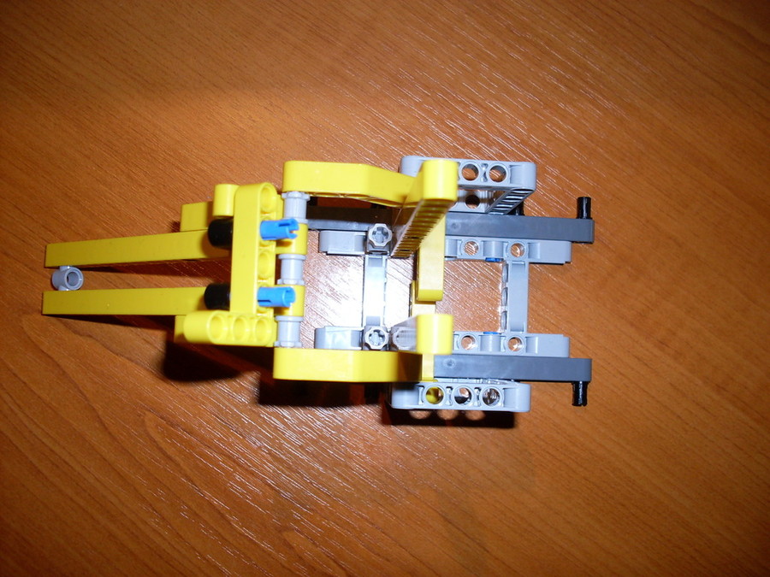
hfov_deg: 49.0
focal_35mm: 38
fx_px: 845
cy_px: 288
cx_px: 385
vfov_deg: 37.7
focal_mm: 6.3
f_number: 2.8
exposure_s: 1/45
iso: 100
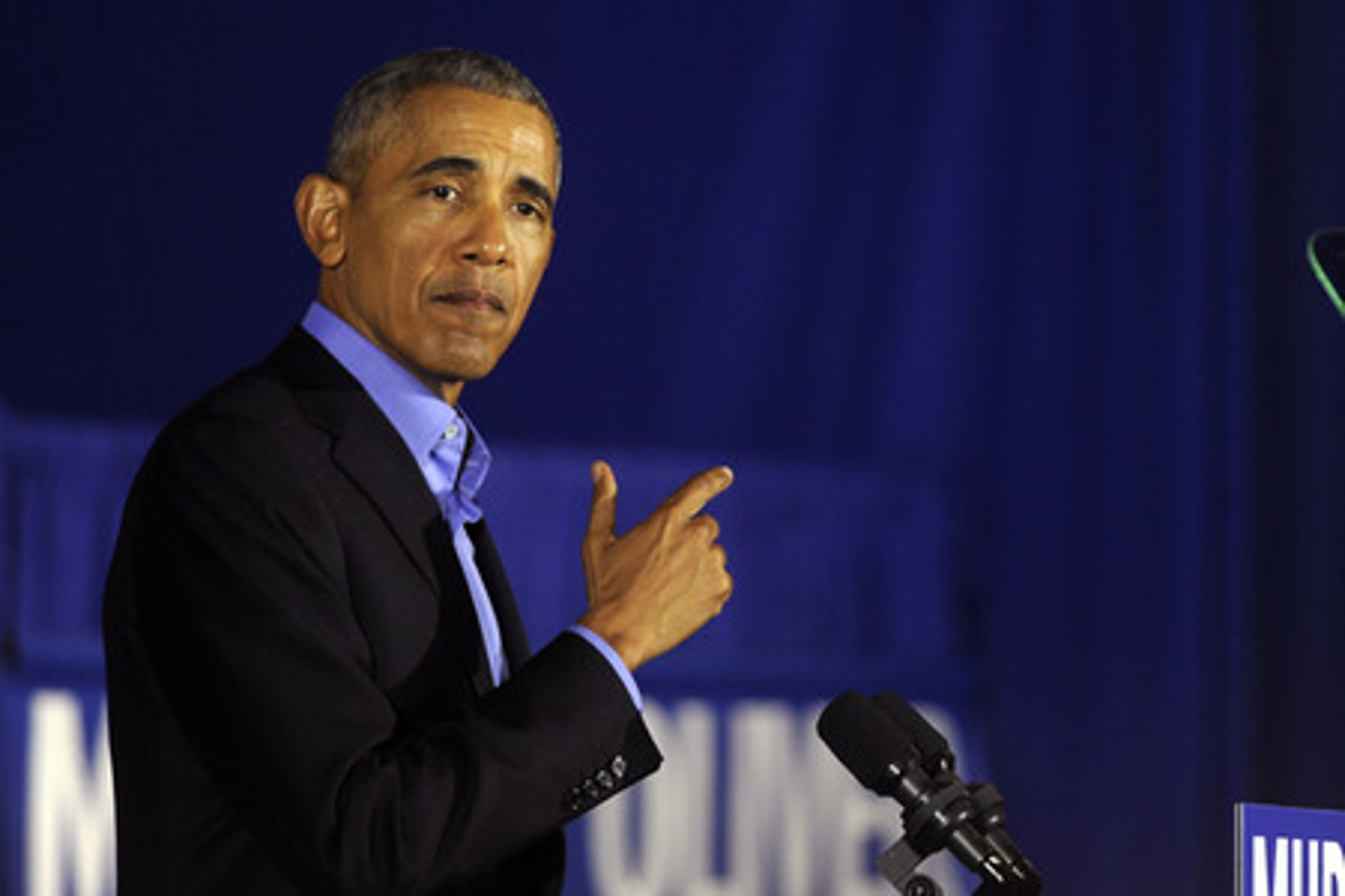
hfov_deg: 6.9
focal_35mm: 300
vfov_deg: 4.6
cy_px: 448
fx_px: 11207
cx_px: 672
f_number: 4
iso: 1600
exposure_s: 1/320
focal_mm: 300
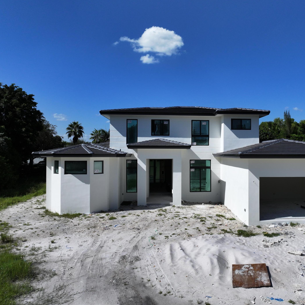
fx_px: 289
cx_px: 191
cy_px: 154
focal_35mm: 29
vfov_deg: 55.6
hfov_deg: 55.0
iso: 100
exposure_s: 1/5000
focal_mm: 12.29
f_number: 2.8
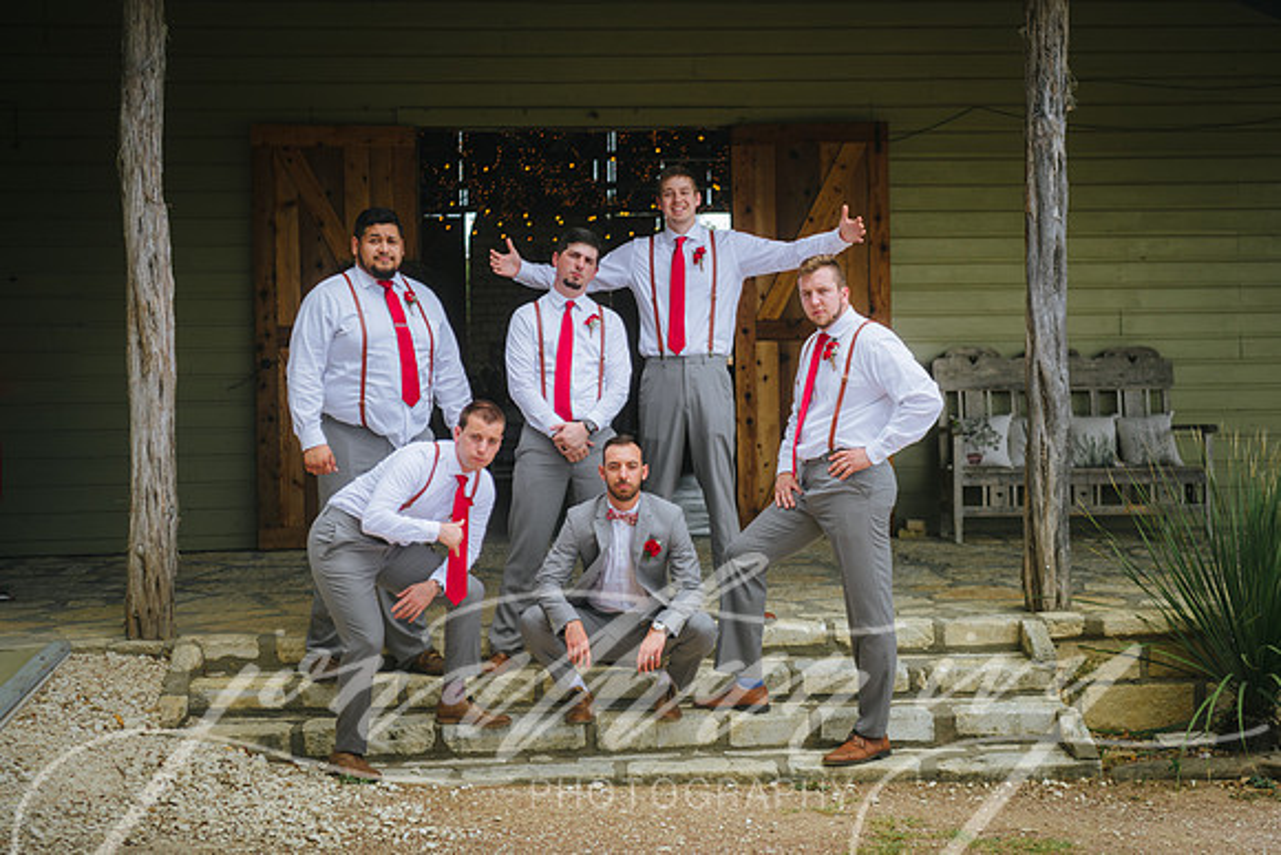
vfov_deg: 25.2
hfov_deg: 37.1
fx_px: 1910
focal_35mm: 54
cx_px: 687
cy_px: 396
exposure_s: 1/640
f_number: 2.8
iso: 80
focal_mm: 50
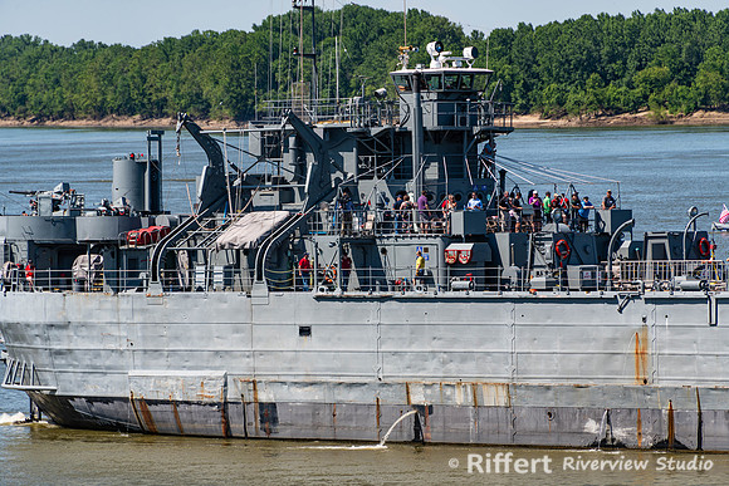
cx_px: 364
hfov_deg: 6.9
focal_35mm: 300
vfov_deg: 4.6
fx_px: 6076
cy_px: 243
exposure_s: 1/250
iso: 64
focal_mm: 300
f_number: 8
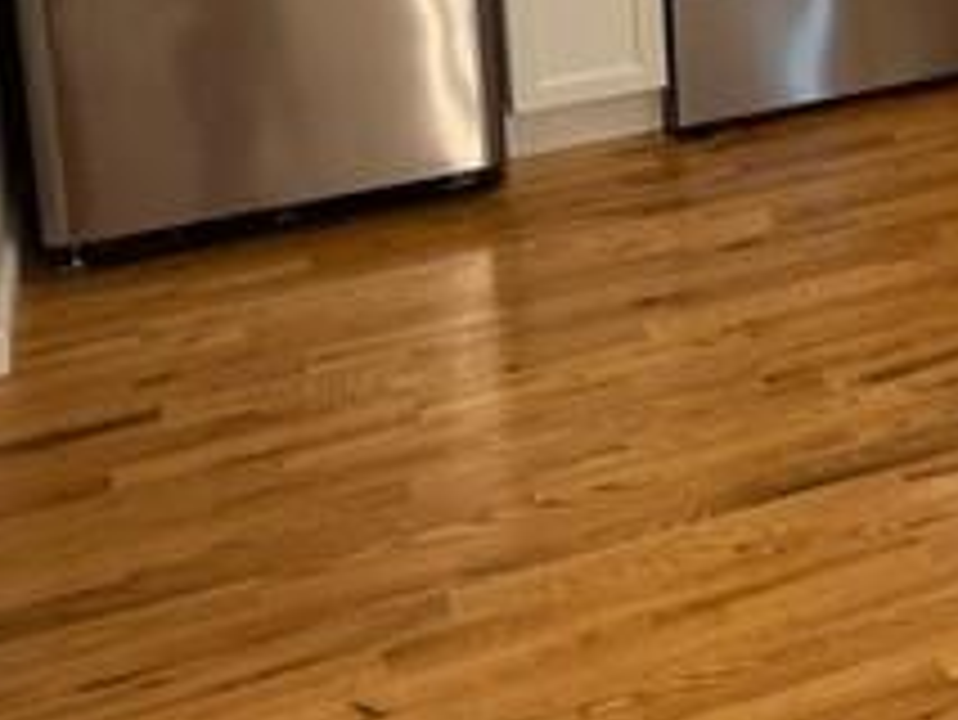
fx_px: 1994
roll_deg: -0.4
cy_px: -310
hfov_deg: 23.4
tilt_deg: -7.7
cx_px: 1291
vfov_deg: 18.5
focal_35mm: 72
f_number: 1.78
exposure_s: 1/60
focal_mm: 6.86
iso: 200
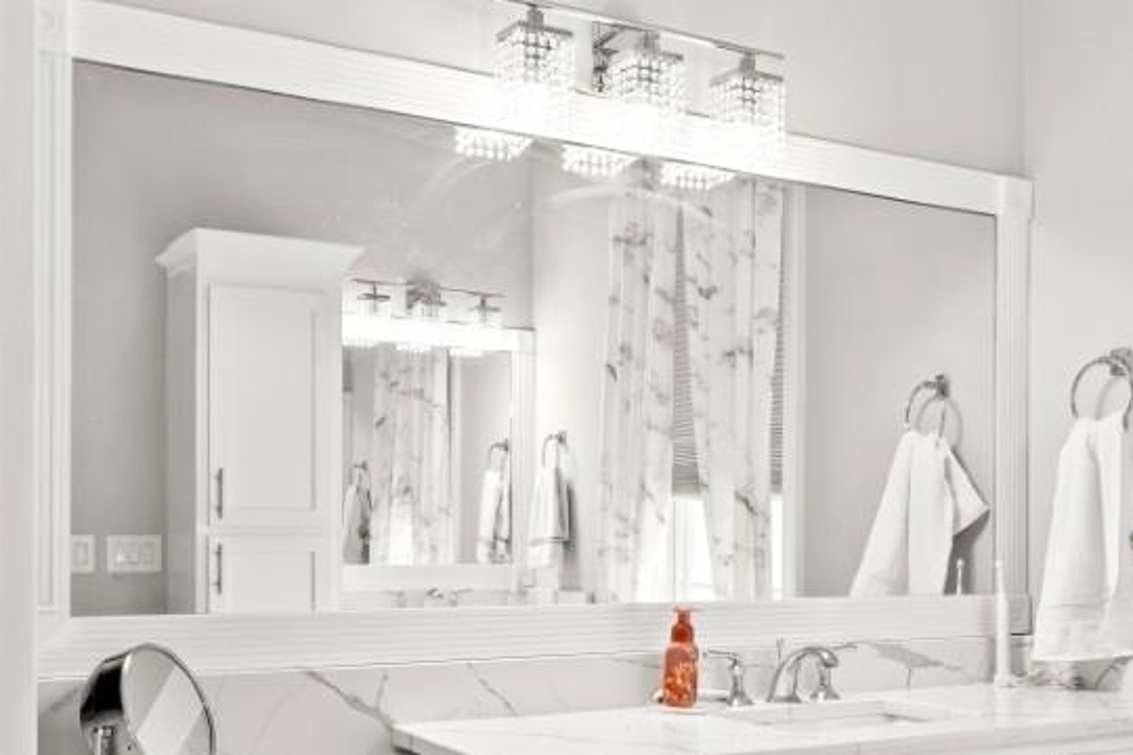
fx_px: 1322
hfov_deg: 45.9
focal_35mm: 42
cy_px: 510
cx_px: 730
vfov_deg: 31.6
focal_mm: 14
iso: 320
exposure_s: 1/3
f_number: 7.1
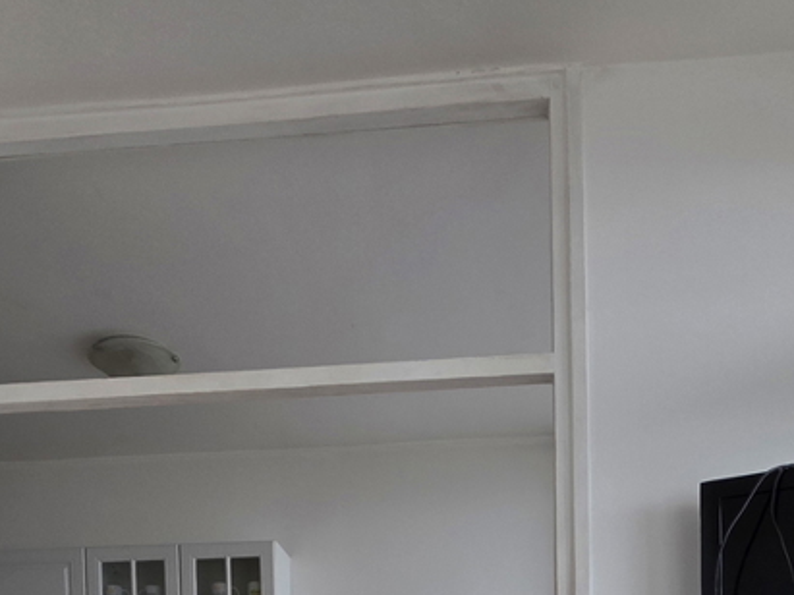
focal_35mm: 38
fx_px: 871
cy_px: 821
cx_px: 402
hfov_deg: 49.0
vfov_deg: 28.8
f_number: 1.9
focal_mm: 2.2
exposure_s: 1/100
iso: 80
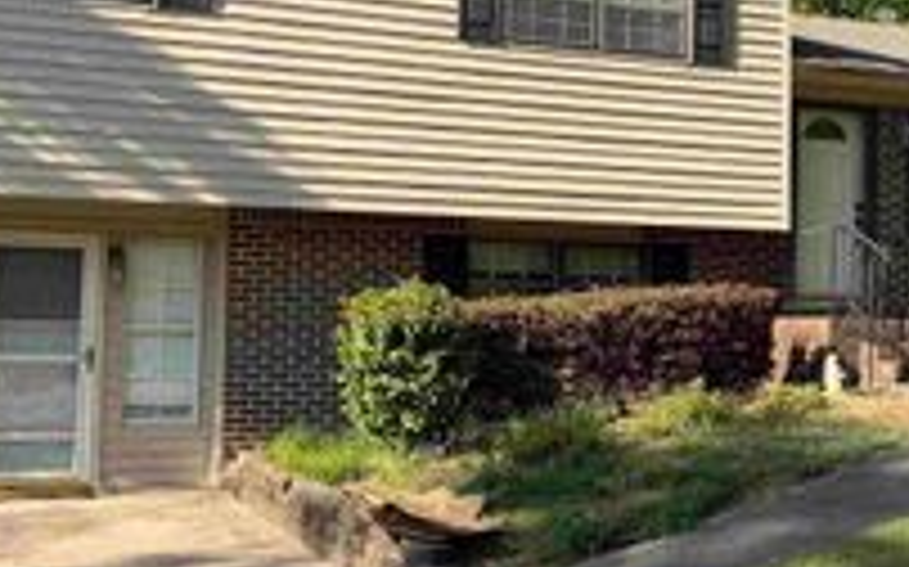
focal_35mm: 63
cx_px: 670
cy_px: 245
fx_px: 1560
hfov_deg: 32.0
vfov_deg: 20.6
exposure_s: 1/1727
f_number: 1.78
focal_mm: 6.76
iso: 80
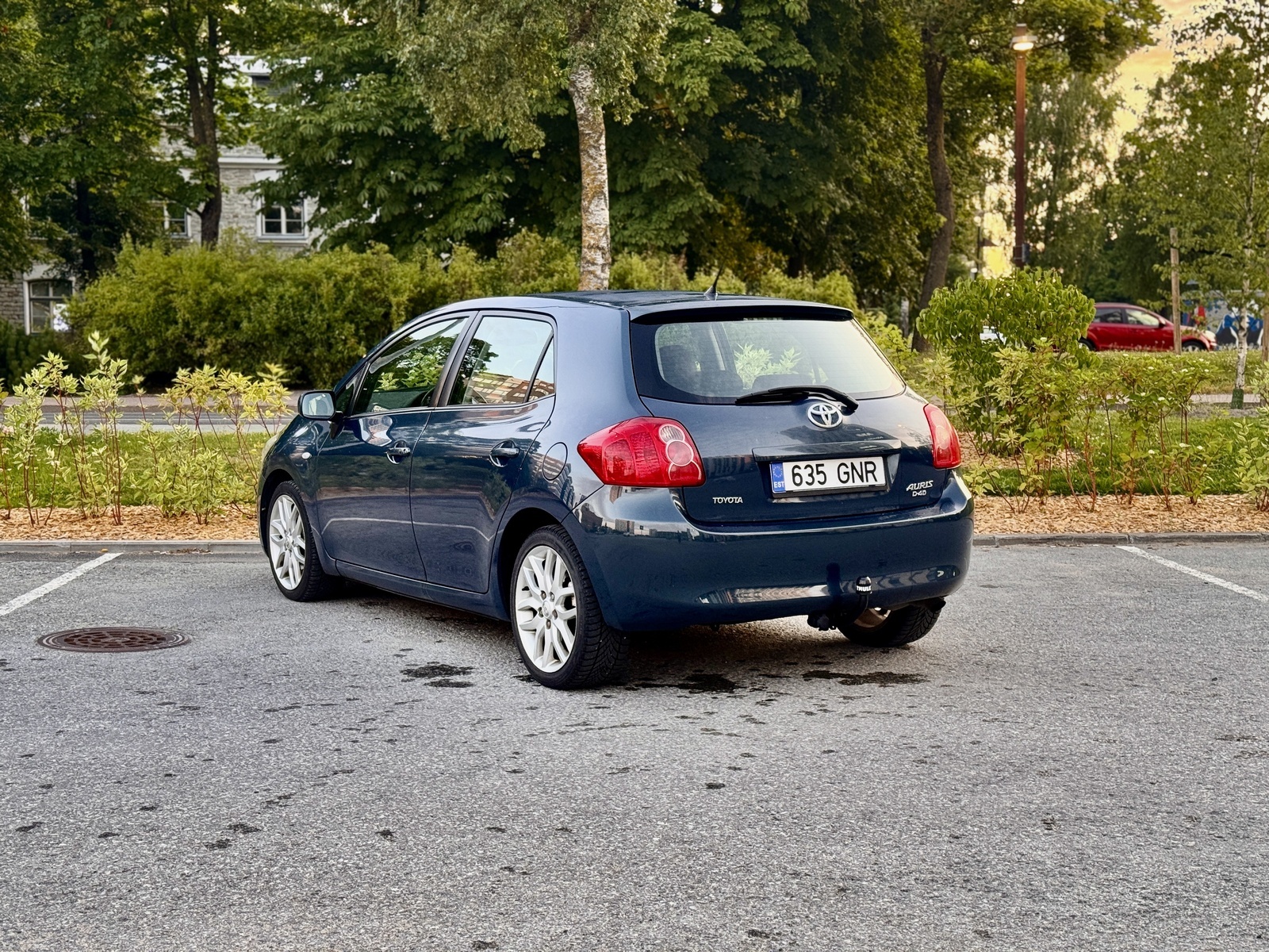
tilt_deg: -4.9
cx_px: 634
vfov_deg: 30.3
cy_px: 476
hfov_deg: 39.7
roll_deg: +0.1
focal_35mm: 48
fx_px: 1760
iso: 125
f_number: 1.78
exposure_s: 1/60
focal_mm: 6.76
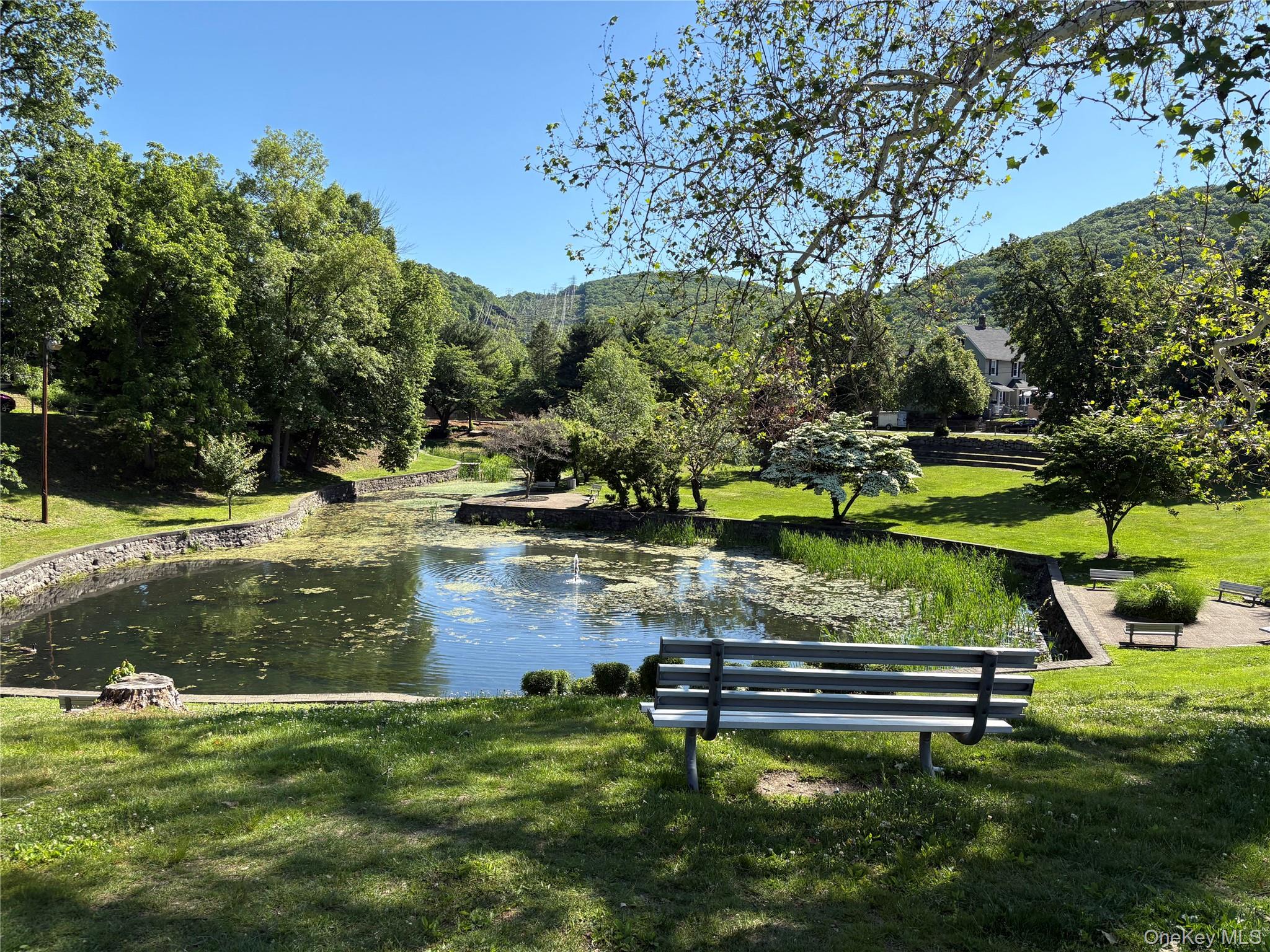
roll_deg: -1.0
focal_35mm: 26
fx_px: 954
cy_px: 476
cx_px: 635
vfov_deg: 53.1
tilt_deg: -4.8
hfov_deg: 67.3
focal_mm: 5.96
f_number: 1.6
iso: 50
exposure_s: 1/1953
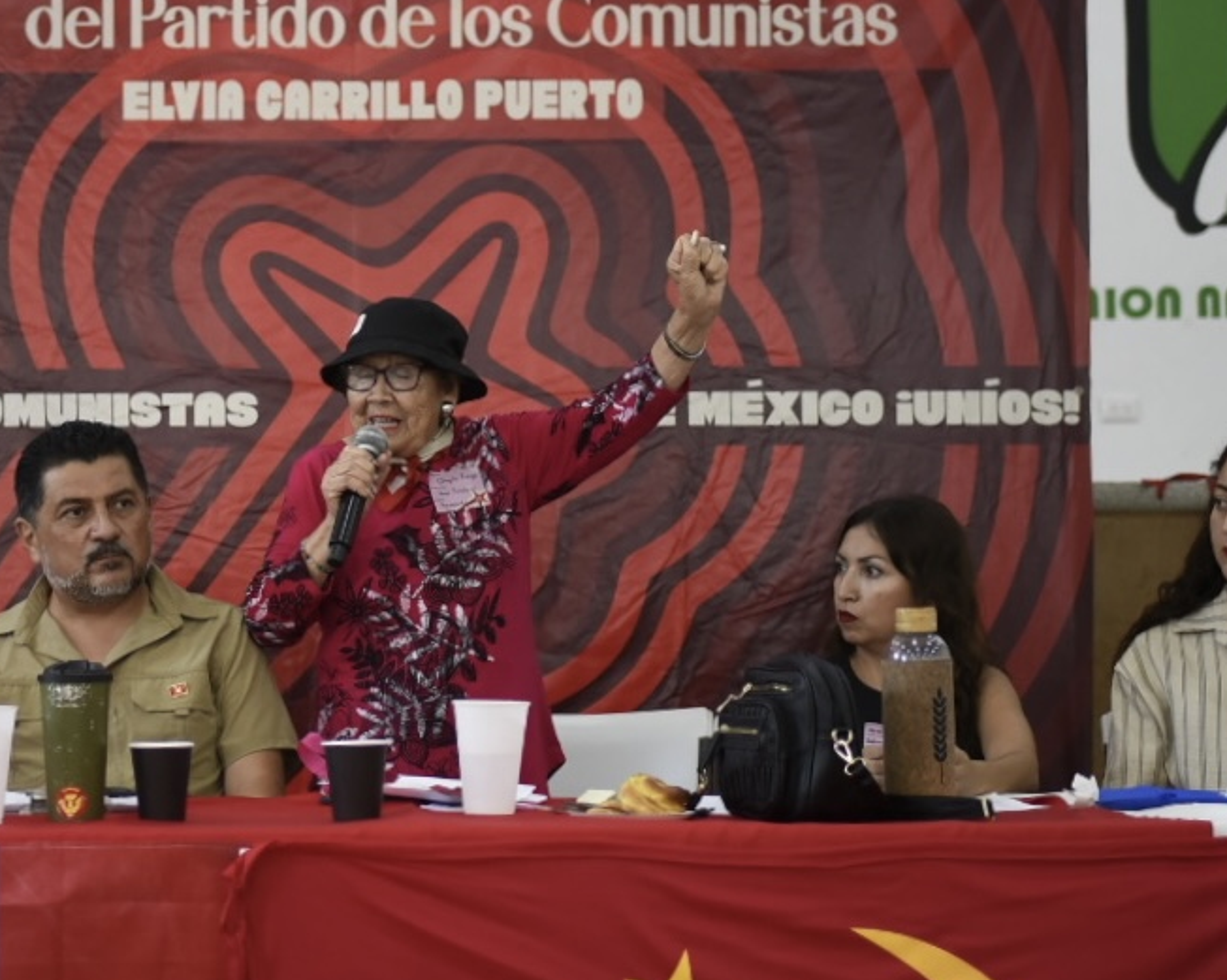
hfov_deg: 24.9
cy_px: 599
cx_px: 341
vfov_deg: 20.1
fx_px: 2759
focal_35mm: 76
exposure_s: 1/320
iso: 640
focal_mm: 35
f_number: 1.8
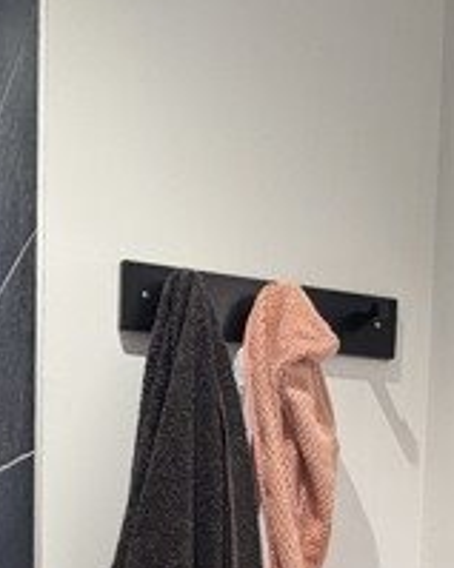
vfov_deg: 30.2
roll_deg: -0.7
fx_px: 924
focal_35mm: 55
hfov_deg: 27.6
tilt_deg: -4.4
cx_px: 208
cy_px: 642
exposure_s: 1/100
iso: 320
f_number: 2.2
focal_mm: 2.22
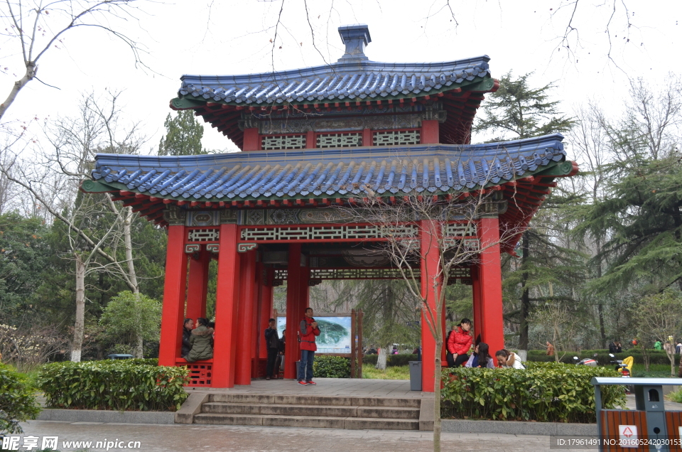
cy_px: 215
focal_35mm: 32
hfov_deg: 58.8
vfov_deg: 40.9
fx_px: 605
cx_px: 354
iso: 400
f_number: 5.6
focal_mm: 20
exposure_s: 1/125
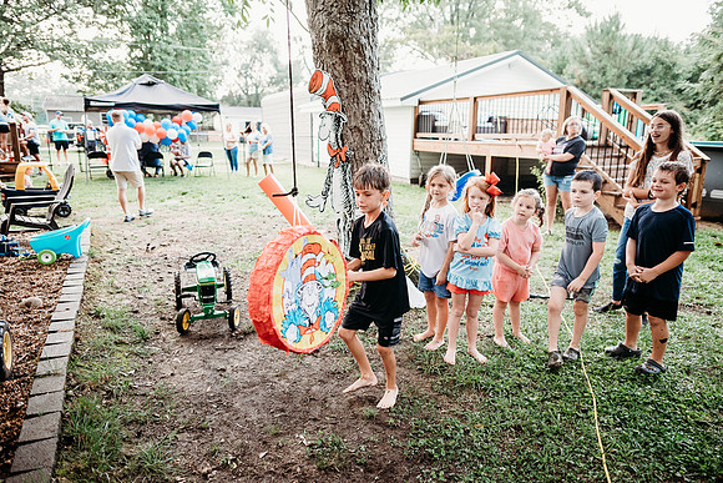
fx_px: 482
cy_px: 242
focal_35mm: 24
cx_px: 362
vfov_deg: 53.2
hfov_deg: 73.7
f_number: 2.5
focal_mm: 24
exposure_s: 1/200
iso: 1250
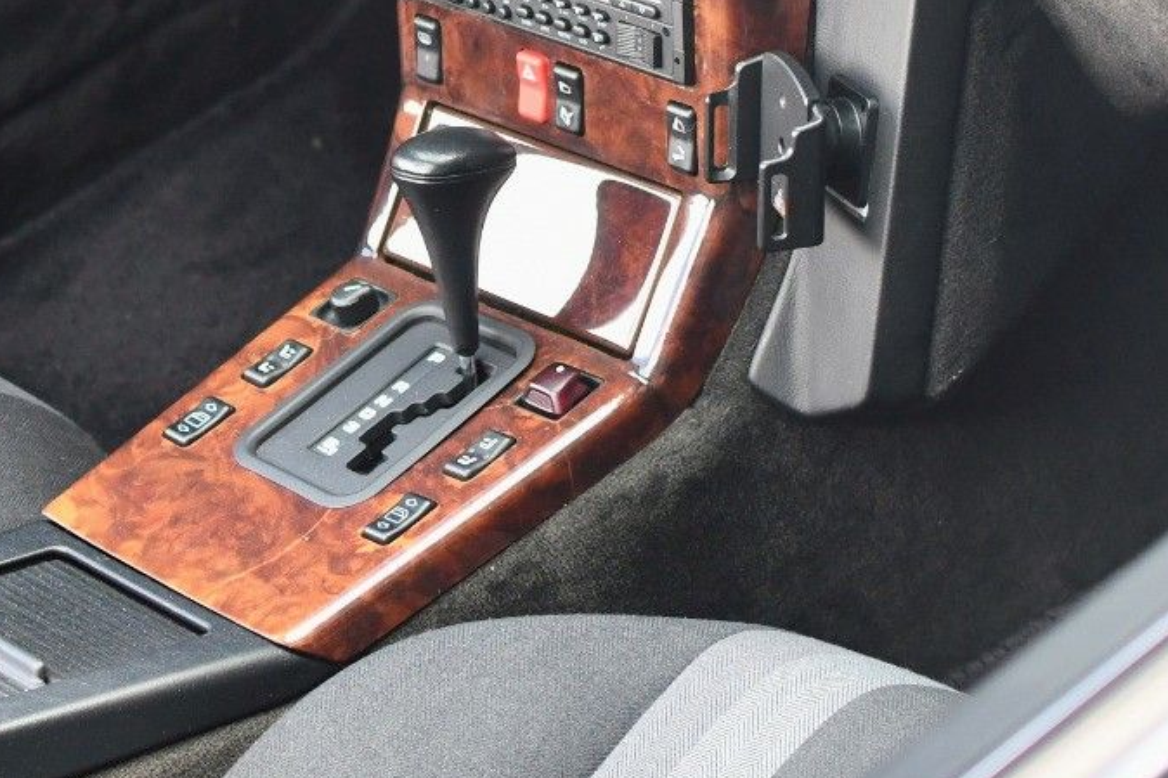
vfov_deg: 10.8
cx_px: 135
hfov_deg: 16.2
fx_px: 4054
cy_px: -38
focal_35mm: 125
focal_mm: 35
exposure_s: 1/250
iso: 800
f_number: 2.8
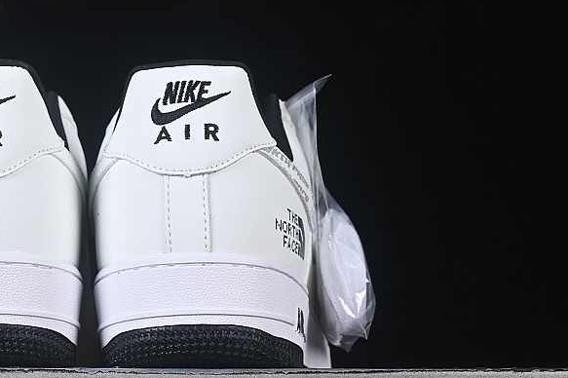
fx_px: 2192
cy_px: 151
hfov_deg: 14.7
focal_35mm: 139
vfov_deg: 9.9
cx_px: 106
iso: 160
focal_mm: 50
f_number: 8
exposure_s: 1/80
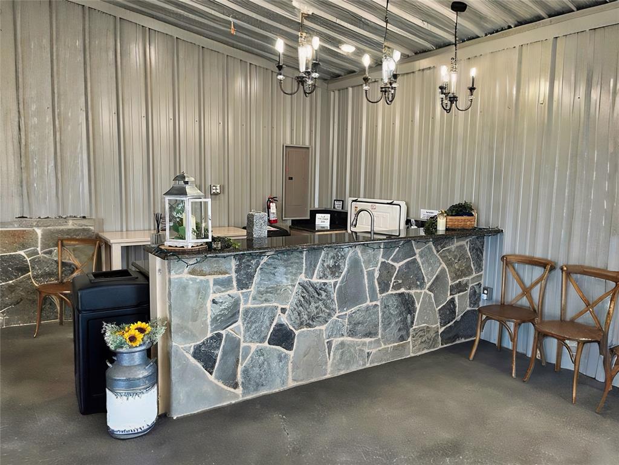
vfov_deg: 53.1
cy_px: 232
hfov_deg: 67.3
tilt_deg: -7.8
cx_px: 310
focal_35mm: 26
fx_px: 465
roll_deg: +1.3
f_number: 1.6
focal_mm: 5.1
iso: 80
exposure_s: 1/60
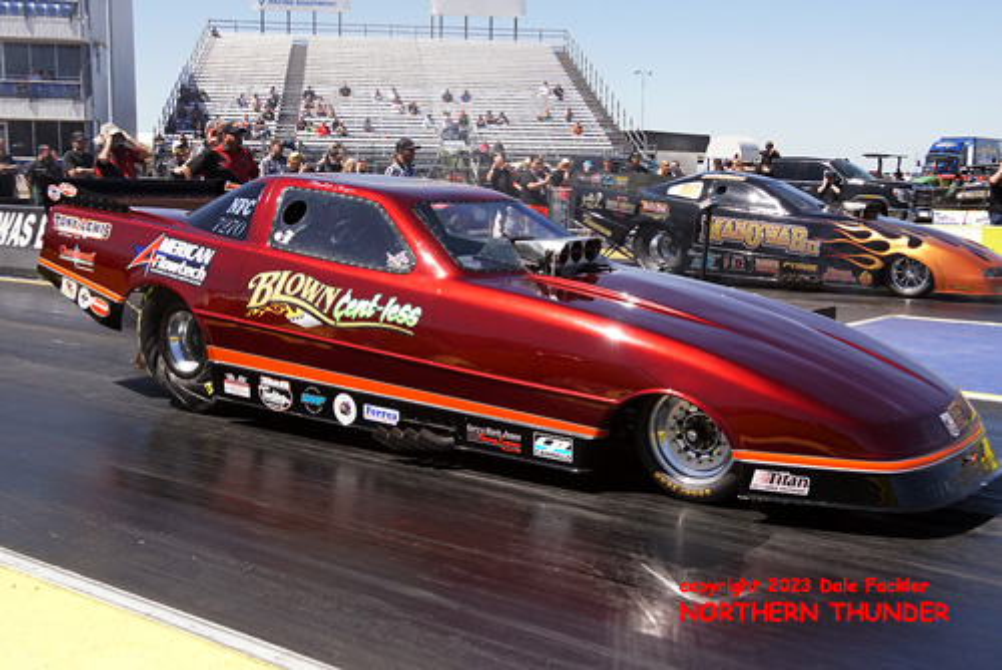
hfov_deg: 46.4
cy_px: 335
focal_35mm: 42
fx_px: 1170
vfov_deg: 31.9
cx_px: 501
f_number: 6.3
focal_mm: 28
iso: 800
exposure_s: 1/1250
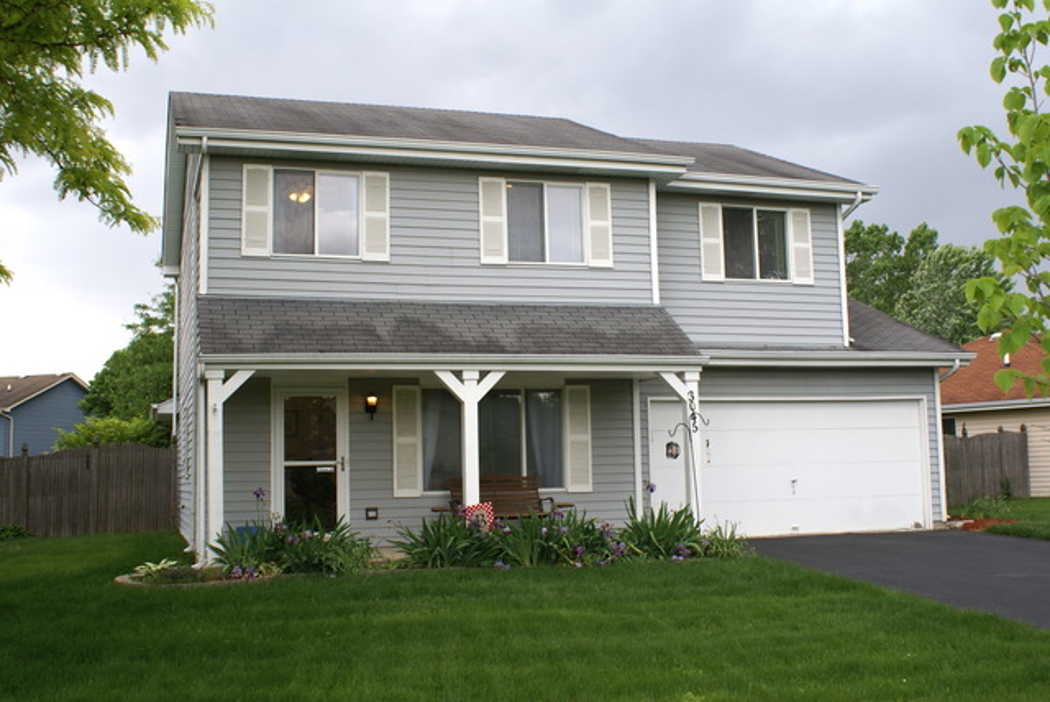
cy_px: 351
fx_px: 1139
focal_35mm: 39
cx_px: 525
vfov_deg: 34.3
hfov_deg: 49.5
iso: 100
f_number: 8
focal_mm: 26
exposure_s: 1/100
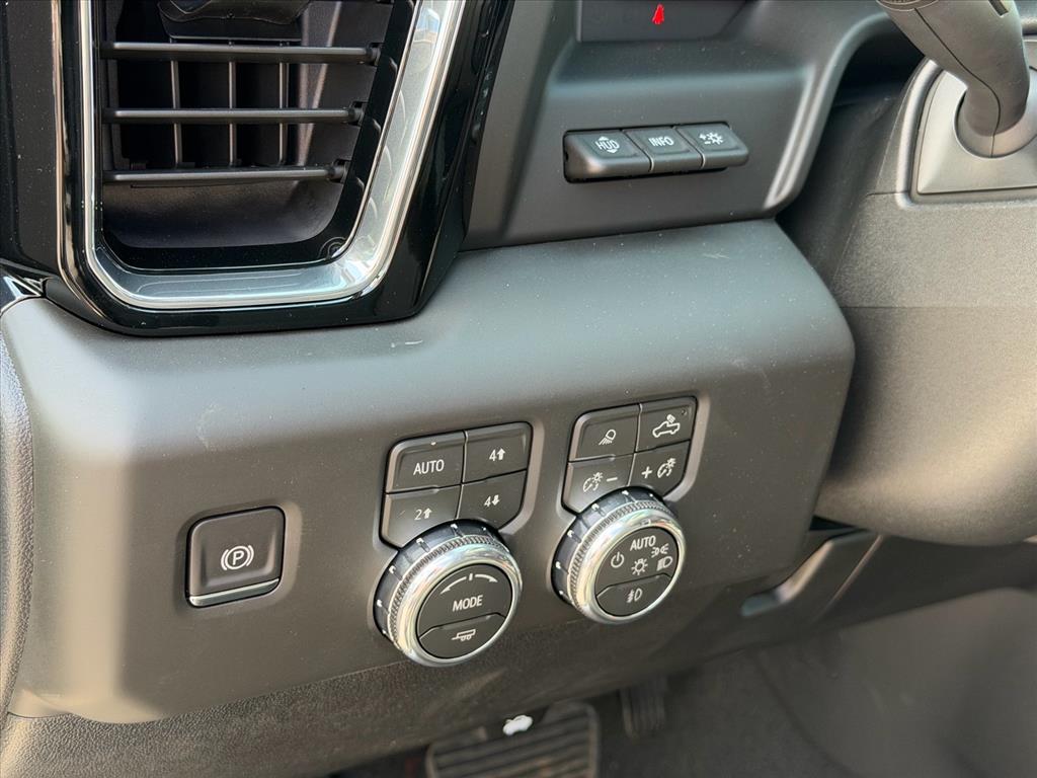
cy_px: 389
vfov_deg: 30.3
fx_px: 1438
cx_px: 518
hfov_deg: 39.7
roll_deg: -9.1
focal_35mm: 48
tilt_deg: -28.3
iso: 200
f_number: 1.78
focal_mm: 6.76
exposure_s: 1/144
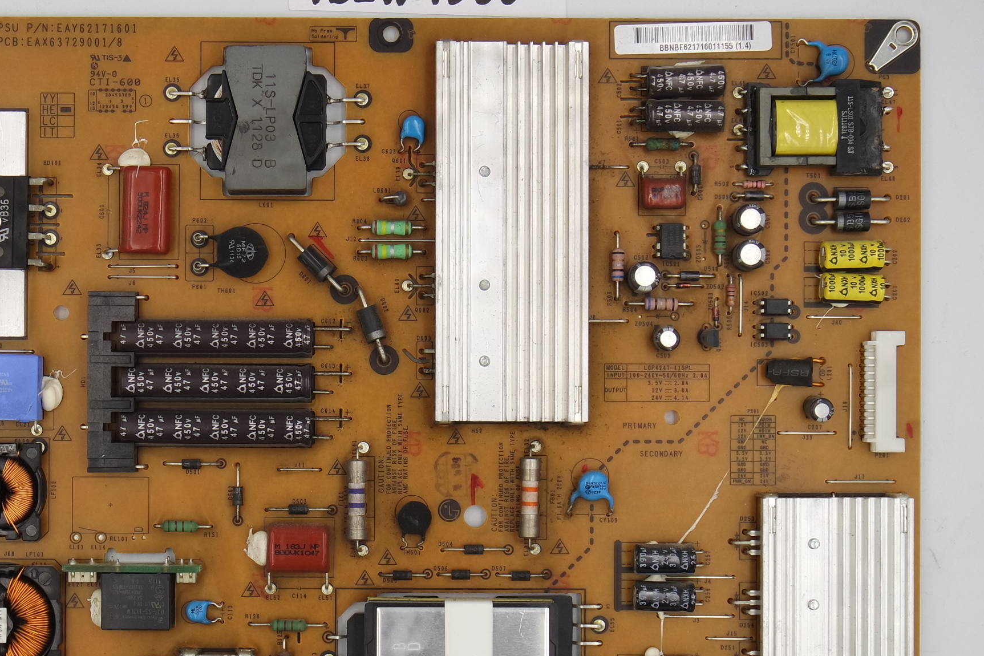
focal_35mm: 69
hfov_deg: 29.1
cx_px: 367
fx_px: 1886
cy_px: 403
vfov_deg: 19.7
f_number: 5
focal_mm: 15
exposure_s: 1/100
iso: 160
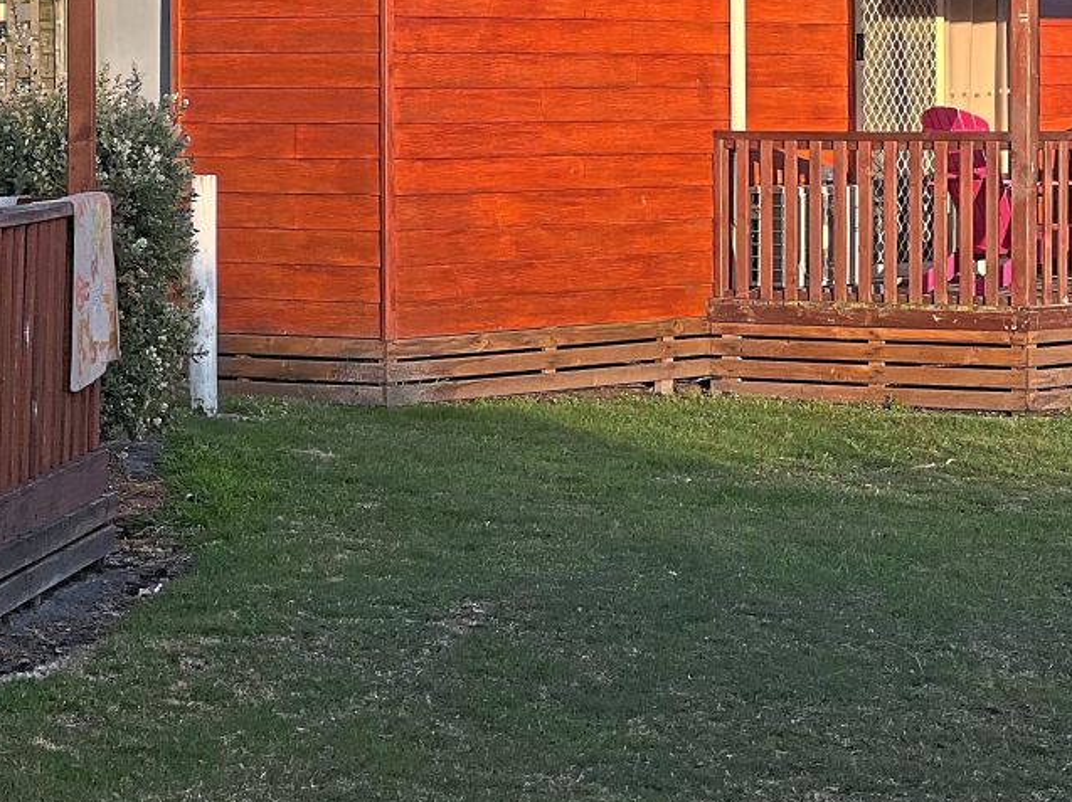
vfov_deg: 9.8
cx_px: 730
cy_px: 45
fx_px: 4643
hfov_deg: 13.1
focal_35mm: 150
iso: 32
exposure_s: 1/364
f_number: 2.8
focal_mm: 9
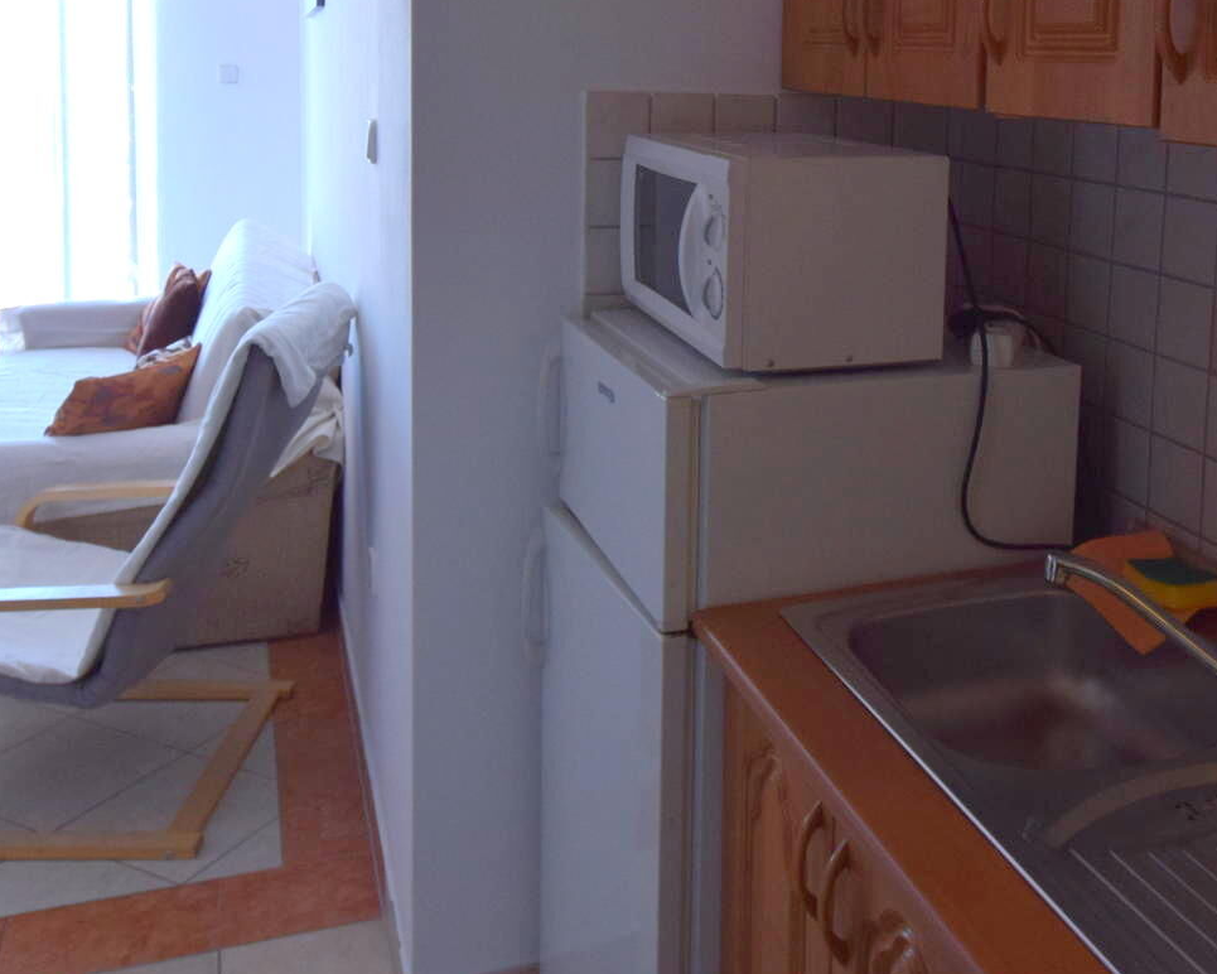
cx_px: 721
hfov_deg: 51.2
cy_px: 154
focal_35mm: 35
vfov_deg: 40.0
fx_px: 1261
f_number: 4.5
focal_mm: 10
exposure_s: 1/80
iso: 400
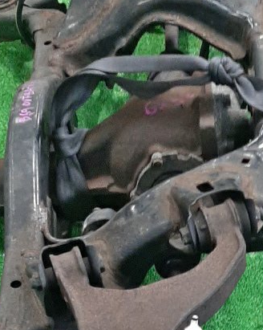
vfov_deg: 19.0
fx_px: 867
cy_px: 488
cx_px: 152
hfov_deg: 17.2
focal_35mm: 89
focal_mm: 3.93
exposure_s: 1/25
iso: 203
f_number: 1.7
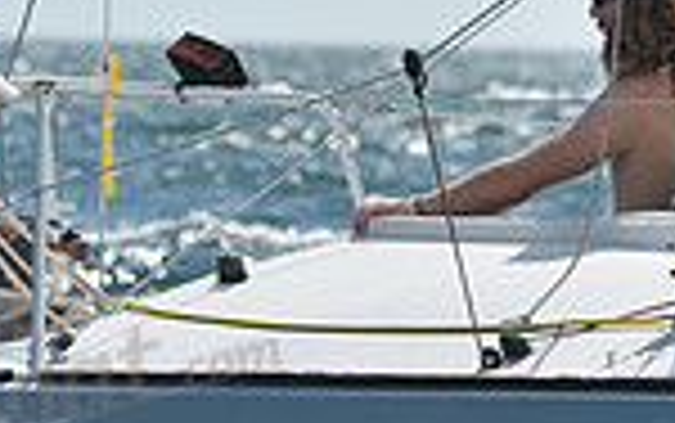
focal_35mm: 610
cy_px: 119
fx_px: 11230
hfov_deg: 3.4
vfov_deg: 2.2
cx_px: 518
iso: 250
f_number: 5
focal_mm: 155
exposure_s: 1/1250
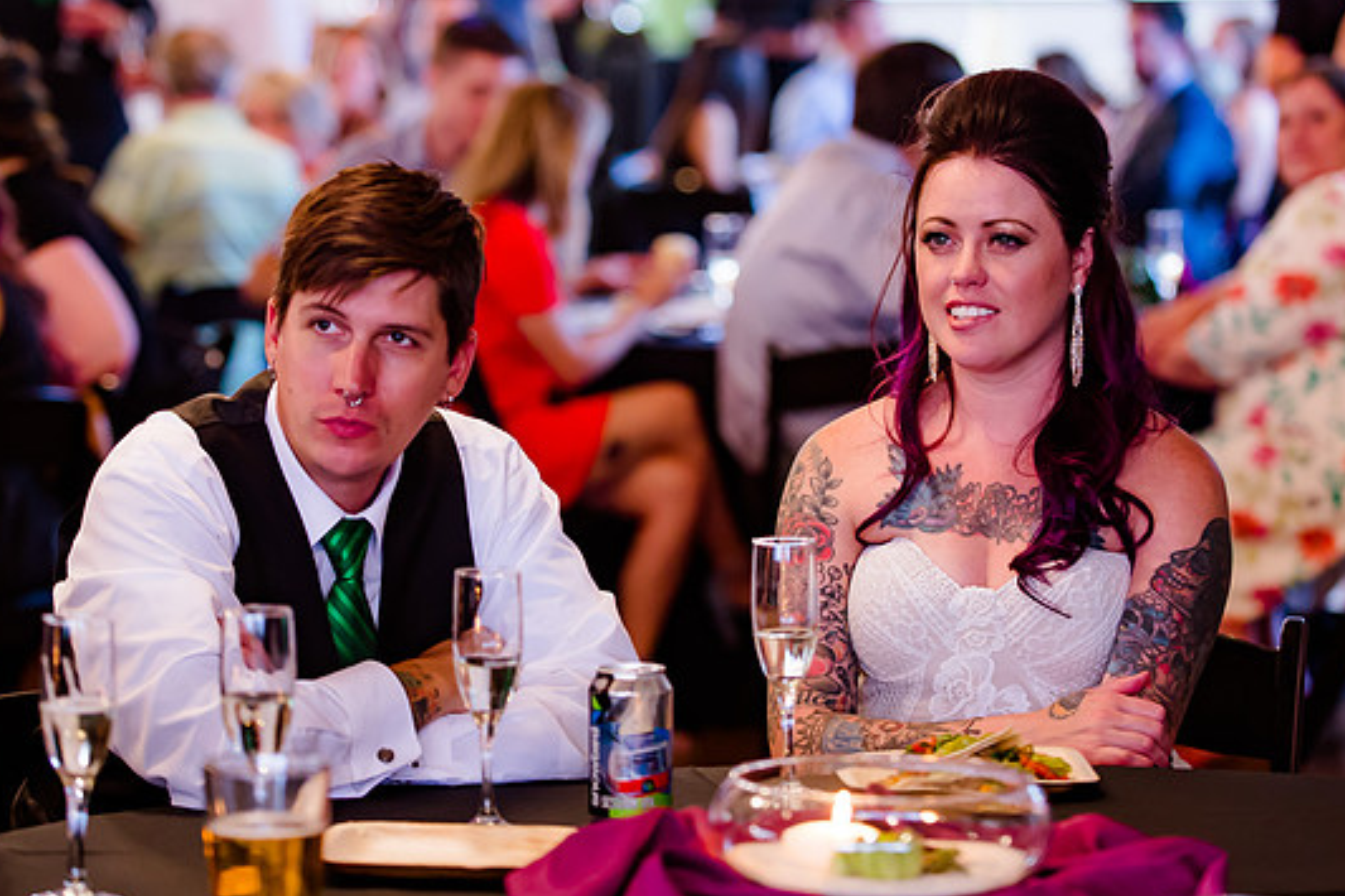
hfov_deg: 14.6
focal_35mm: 141
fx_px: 5266
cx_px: 578
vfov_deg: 9.7
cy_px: 422
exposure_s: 1/100
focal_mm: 98
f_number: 2.8
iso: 2000
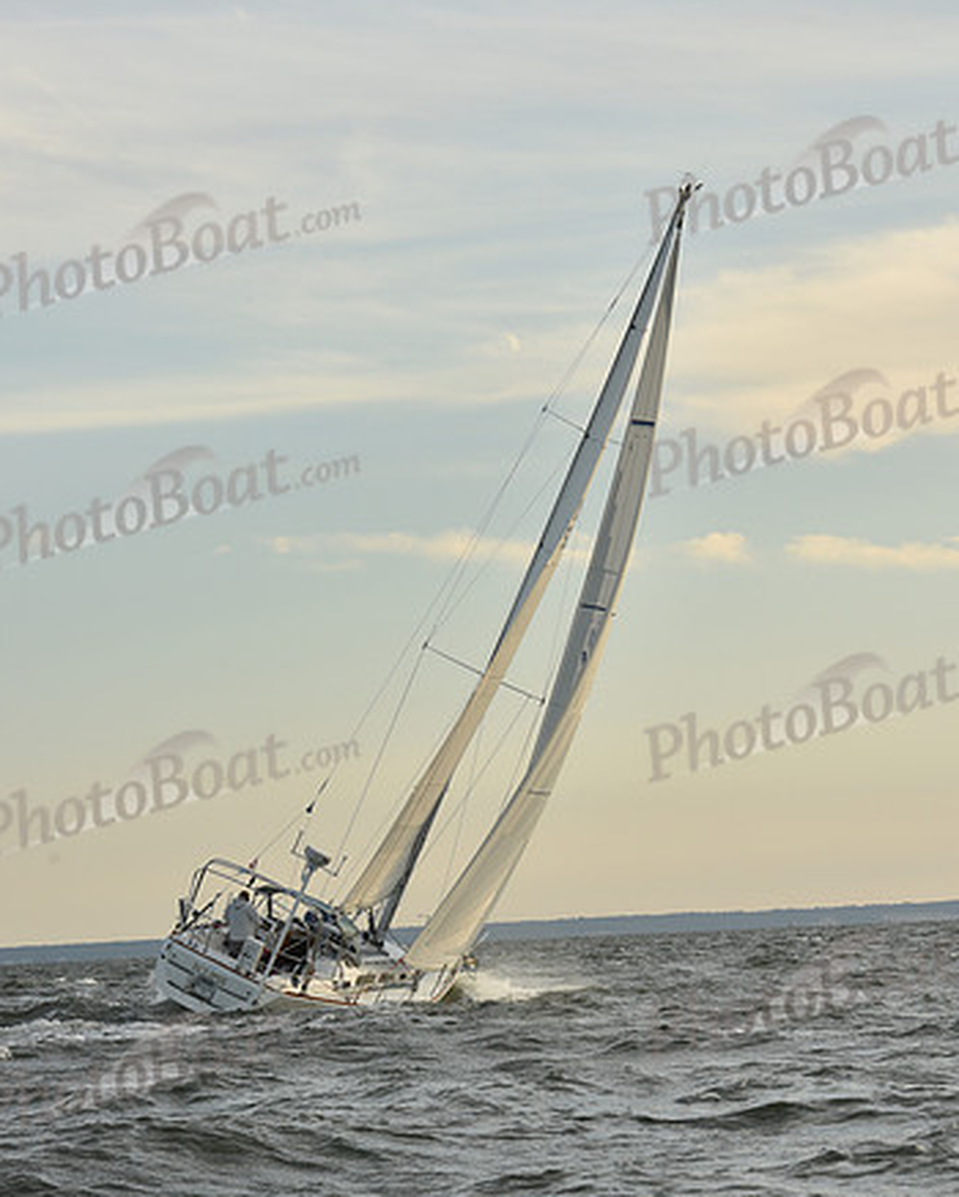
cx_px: 503
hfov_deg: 11.3
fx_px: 4857
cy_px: 608
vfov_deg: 14.1
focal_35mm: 137
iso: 250
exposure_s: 1/400
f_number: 9
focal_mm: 110
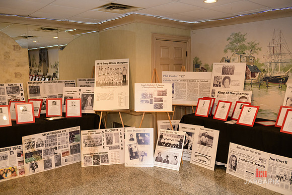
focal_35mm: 32
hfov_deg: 58.7
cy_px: 98
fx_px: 260
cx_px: 146
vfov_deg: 41.1
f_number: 3.2
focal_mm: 32
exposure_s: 1/125
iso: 1600
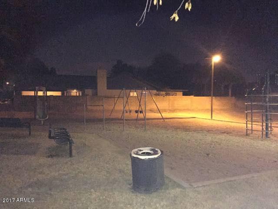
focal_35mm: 29
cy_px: 104
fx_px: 233
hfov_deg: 61.7
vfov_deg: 48.2
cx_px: 139
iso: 2000
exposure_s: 1/16
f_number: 2.2
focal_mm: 4.15
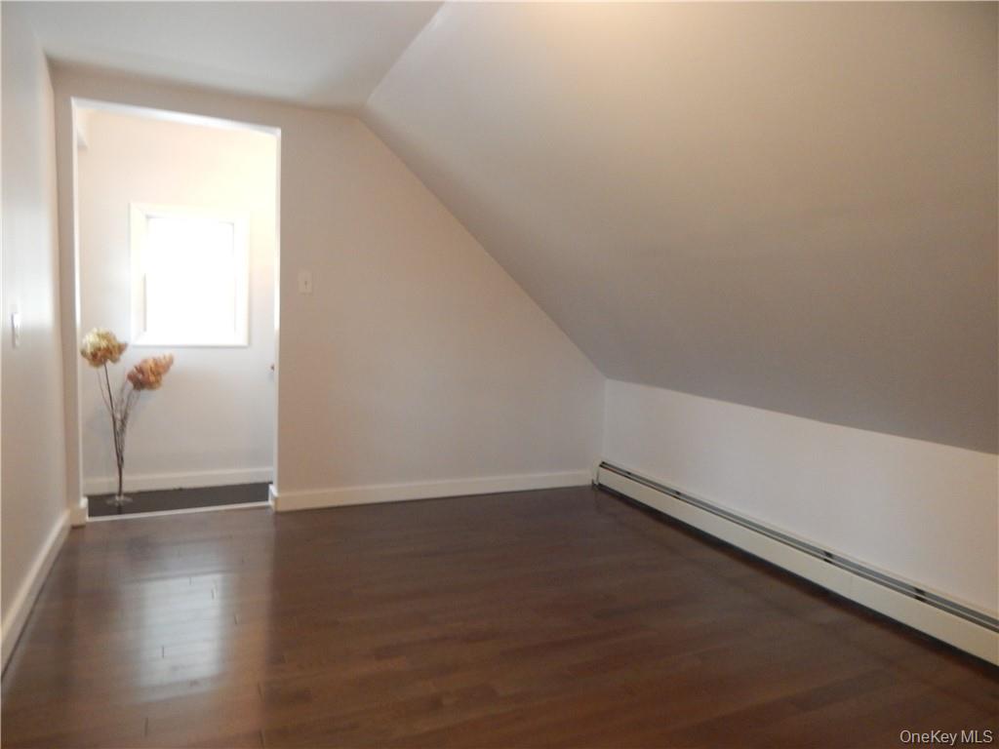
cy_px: 374
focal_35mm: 22
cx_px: 500
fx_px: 635
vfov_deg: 61.1
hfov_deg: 76.4
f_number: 3
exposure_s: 1/25
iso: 400
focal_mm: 4
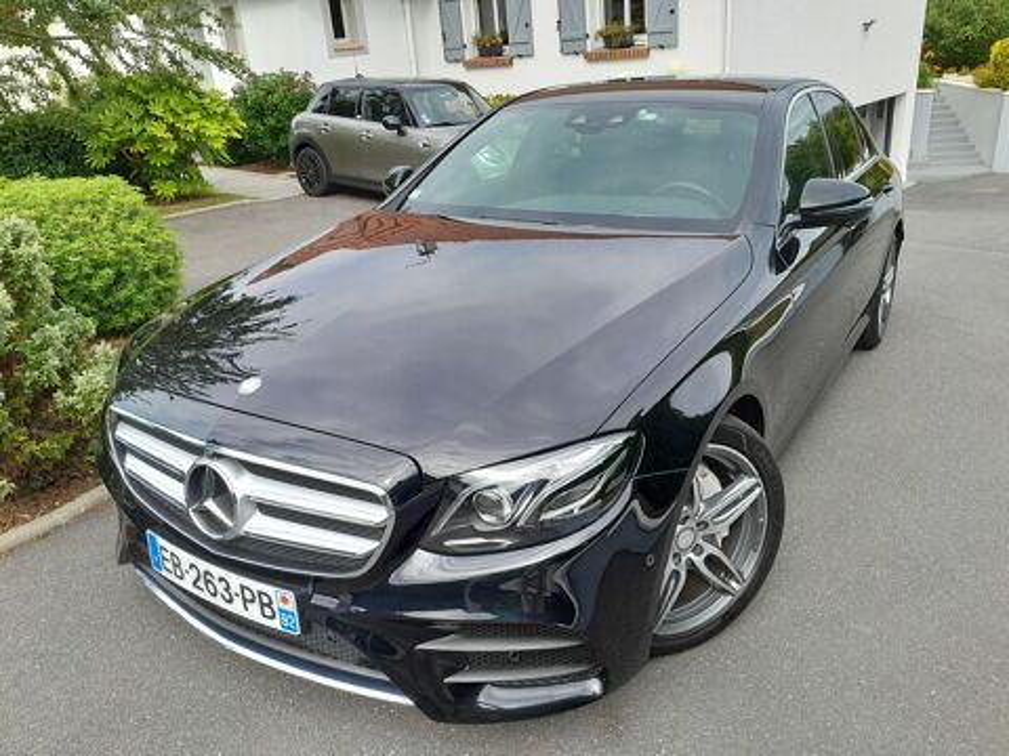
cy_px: 378
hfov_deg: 67.3
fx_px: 758
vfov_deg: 53.1
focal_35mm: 26
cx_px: 504
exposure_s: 1/161
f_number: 1.8
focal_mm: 3.98
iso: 40
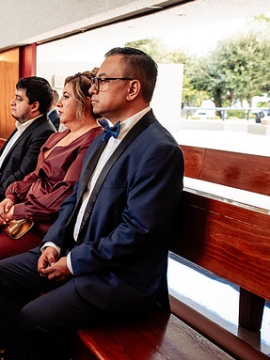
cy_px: 180
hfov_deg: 27.5
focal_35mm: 51
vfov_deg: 37.5
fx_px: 531
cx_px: 25
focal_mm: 35
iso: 1600
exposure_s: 1/125
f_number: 4.5
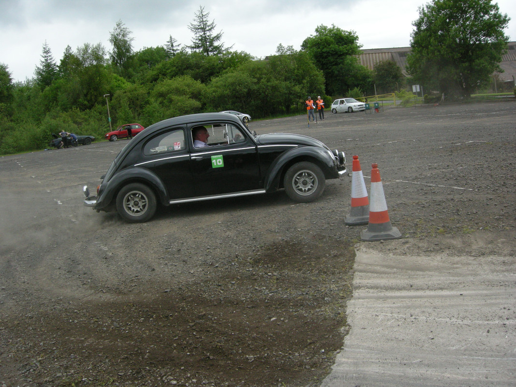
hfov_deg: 51.4
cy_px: 194
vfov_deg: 39.6
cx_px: 258
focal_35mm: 36
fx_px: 537
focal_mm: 7.5
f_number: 3.8
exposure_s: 1/659
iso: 200
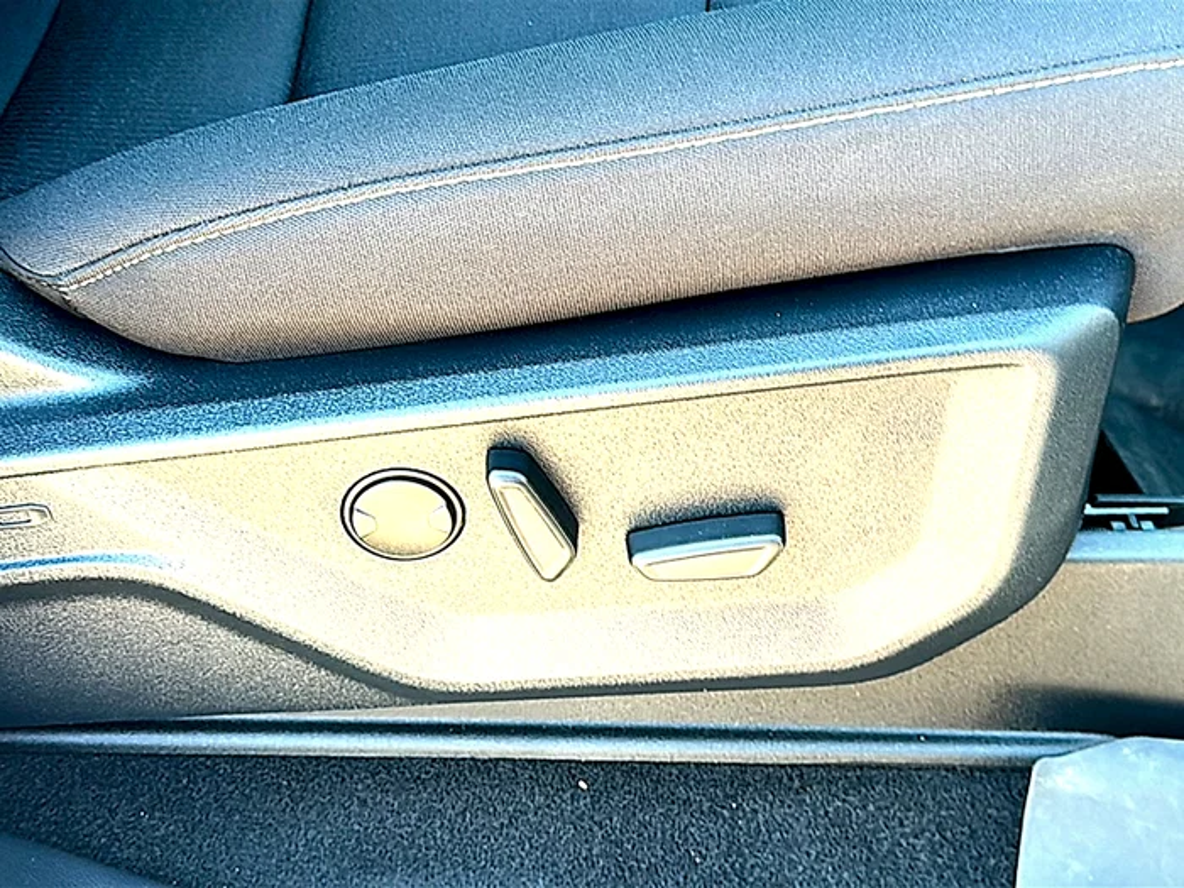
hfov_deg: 45.8
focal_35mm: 41
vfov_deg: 35.1
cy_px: 444
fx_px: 1402
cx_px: 592
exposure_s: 1/69
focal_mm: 6.86
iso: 50
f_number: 1.78
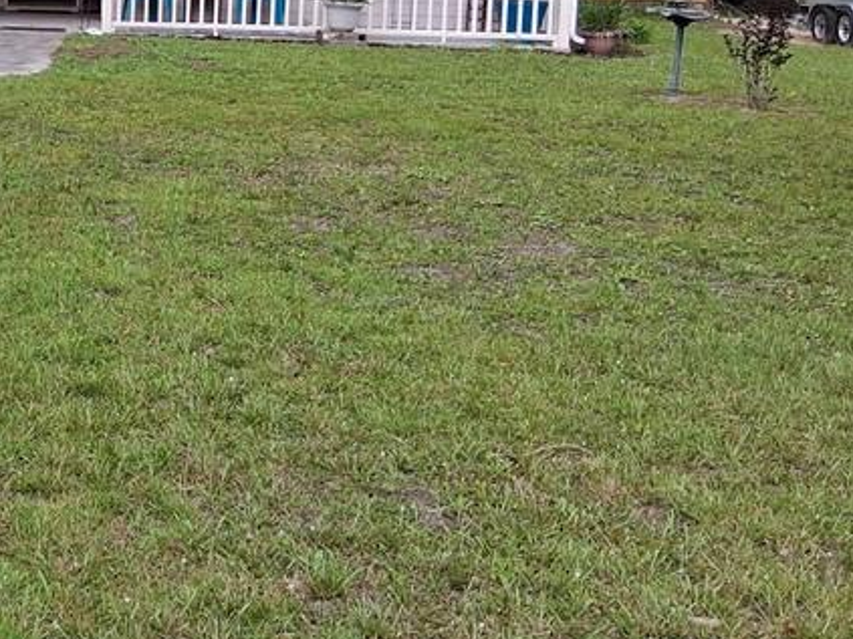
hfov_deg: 27.2
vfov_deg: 22.7
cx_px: -163
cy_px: 54
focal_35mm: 63
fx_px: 1552
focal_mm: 3.98
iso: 40
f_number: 1.8
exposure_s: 1/100
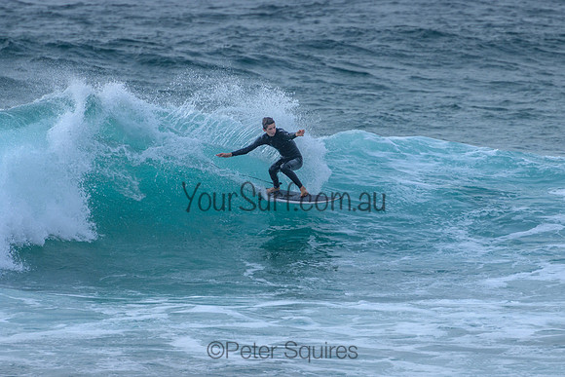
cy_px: 193
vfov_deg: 2.5
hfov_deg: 3.7
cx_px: 300
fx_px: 8639
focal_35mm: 550
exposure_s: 1/2000
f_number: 7.1
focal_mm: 400
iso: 500
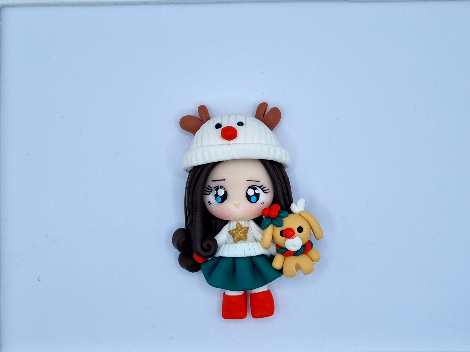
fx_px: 353
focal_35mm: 26
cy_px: 176
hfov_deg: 67.3
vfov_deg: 53.1
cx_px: 235
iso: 50
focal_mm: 5.4
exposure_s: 1/829
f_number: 1.8
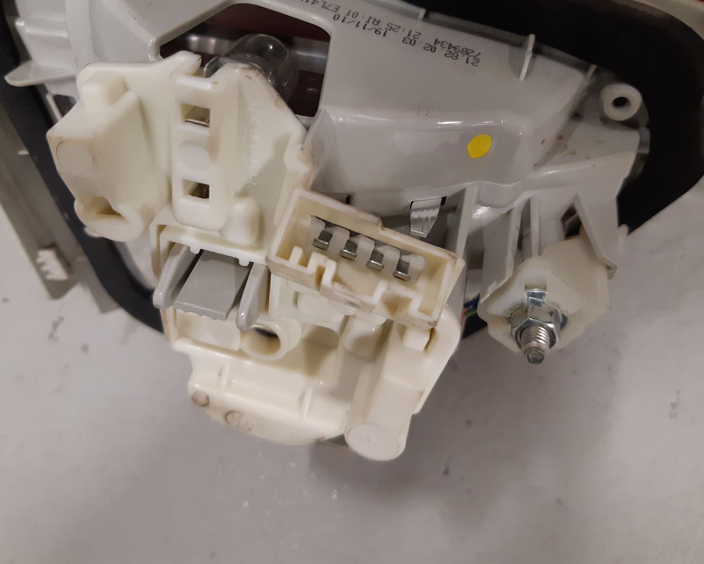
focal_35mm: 33
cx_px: 333
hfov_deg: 54.2
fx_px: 688
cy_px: 221
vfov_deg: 44.3
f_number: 1.7
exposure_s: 1/50
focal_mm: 3.93
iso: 200
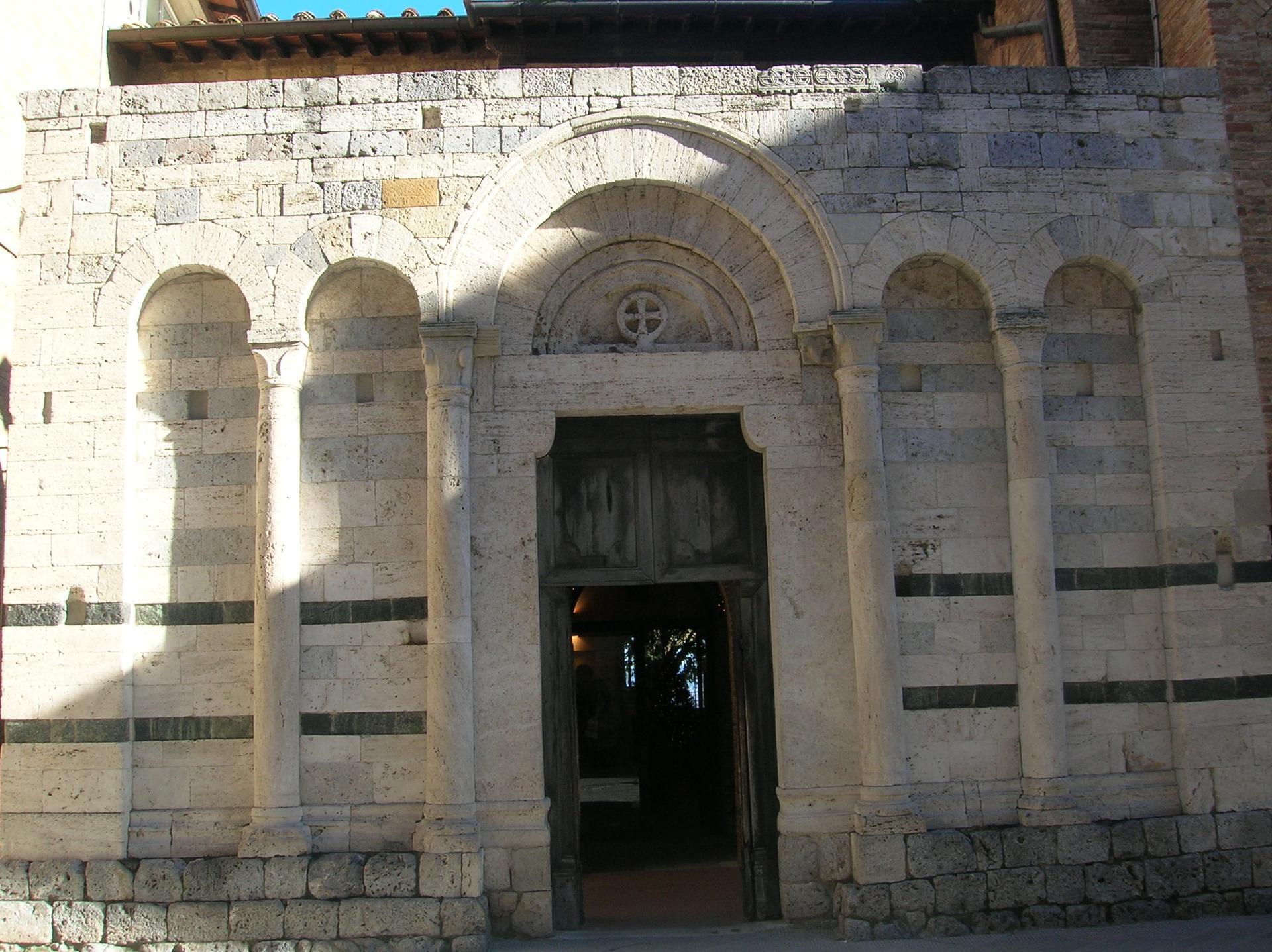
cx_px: 636
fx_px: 1248
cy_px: 476
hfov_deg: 54.0
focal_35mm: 34
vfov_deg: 41.7
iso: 50
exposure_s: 1/102
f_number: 4.9
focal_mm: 5.7
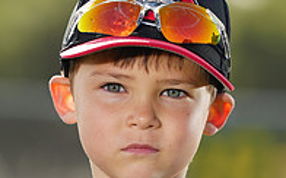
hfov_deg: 3.5
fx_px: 4702
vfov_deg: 2.2
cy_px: 223
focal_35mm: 604
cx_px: 134
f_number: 4.5
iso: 64
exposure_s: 1/250
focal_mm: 200
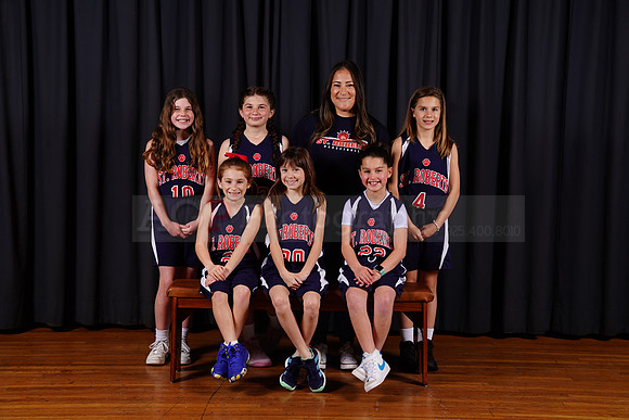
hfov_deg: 32.4
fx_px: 1083
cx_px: 314
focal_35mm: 62
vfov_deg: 21.9
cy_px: 210
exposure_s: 1/250
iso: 200
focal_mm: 62
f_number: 5.6
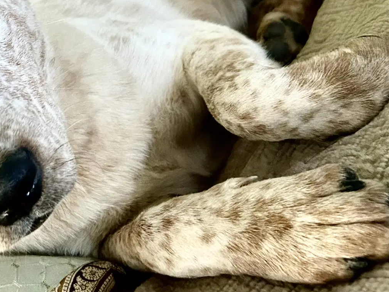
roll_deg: +39.5
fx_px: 742
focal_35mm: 66
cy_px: -20
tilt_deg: -18.9
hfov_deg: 28.2
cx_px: 34
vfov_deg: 21.3
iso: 500
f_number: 1.5
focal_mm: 5.7
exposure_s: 1/60
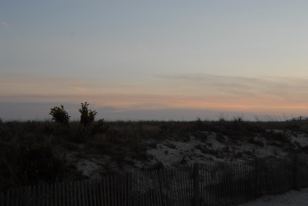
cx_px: 154
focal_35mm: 57
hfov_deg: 35.0
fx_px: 488
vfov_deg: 23.9
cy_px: 103
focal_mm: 38
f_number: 6.3
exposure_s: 1/160
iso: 800
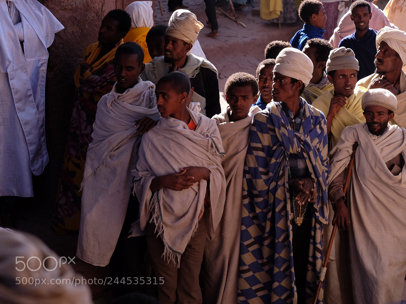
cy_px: 134
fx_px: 1208
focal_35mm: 103
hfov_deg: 19.0
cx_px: 254
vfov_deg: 14.4
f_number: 5.6
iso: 200
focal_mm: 56
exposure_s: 1/170
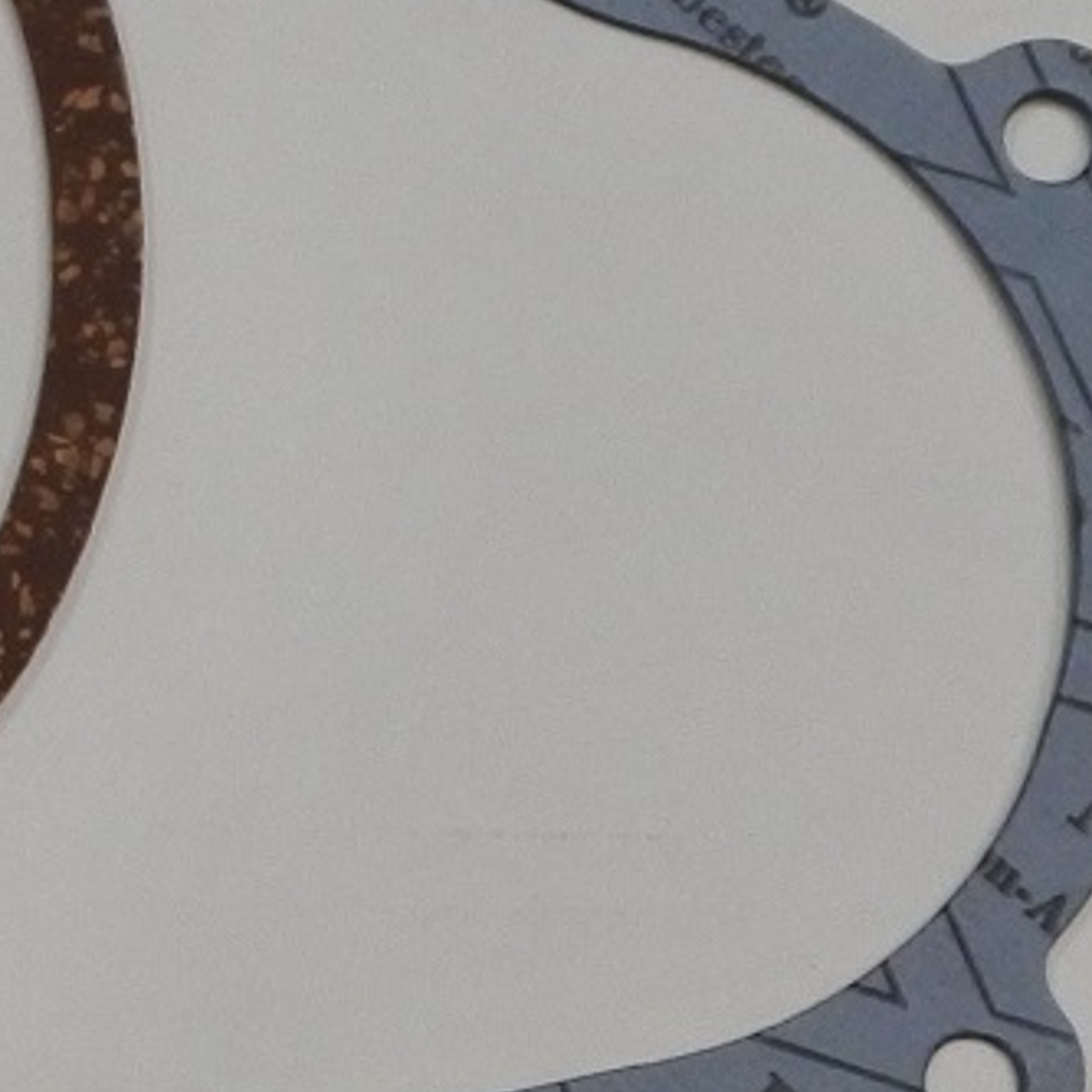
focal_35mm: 180
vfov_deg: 9.6
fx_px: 6424
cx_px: -1079
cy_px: -3
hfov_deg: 9.1
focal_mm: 15.3
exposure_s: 1/125
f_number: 4.2
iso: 400
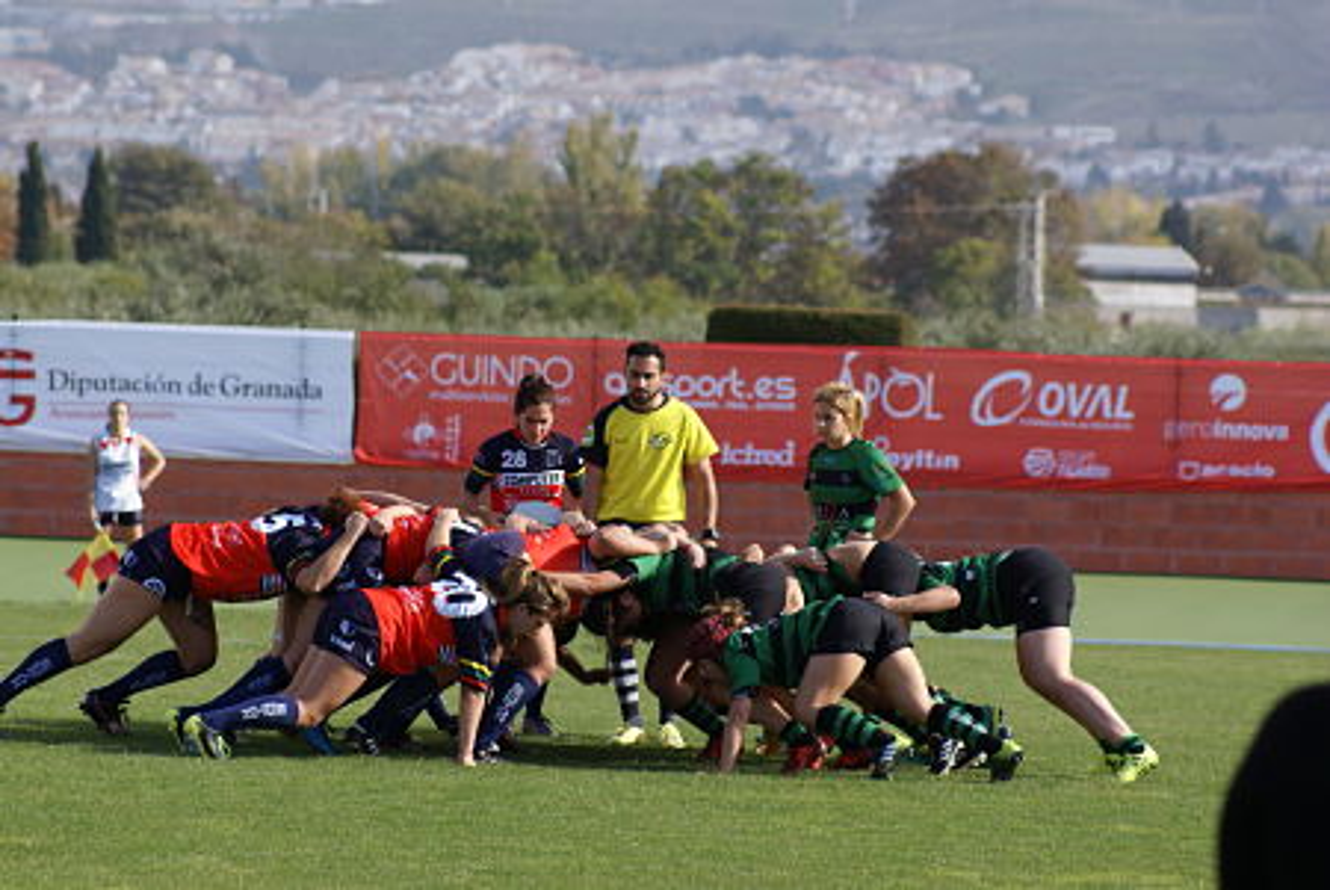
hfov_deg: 7.6
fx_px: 9984
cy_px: 445
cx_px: 665
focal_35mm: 270
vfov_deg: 5.1
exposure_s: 1/320
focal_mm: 180
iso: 125
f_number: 5.6
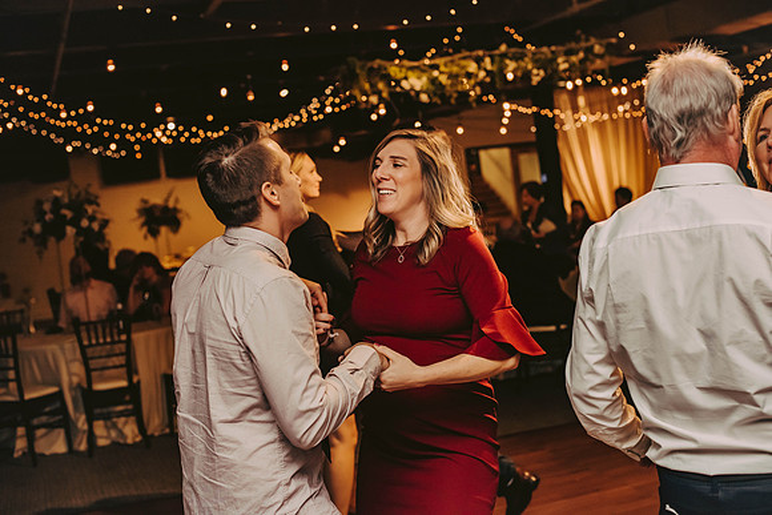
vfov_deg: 27.0
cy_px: 258
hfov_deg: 39.6
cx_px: 386
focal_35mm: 50
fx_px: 1072
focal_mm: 50
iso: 2000
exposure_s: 1/200
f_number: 3.2
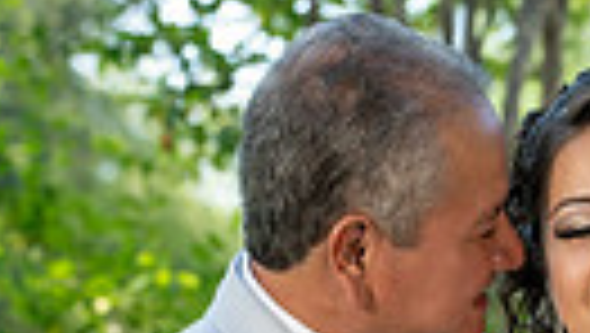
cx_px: 572
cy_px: 860
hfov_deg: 9.0
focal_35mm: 237
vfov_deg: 5.0
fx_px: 3712
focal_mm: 66
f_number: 4
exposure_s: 1/500
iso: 500
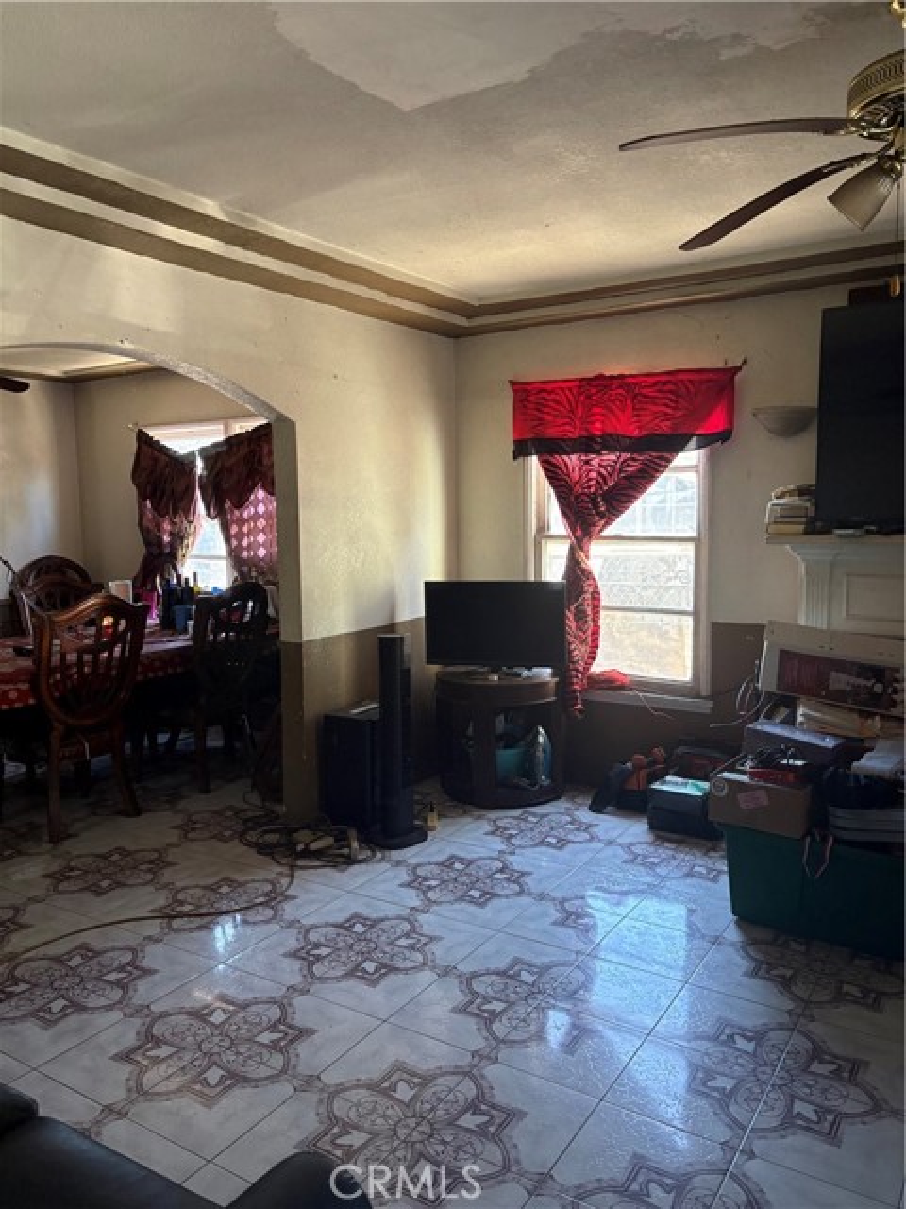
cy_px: 604
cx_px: 453
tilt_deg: -3.5
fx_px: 907
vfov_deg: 67.3
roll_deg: +0.6
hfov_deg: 53.1
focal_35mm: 26
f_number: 1.6
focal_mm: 5.96
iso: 250
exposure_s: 1/60
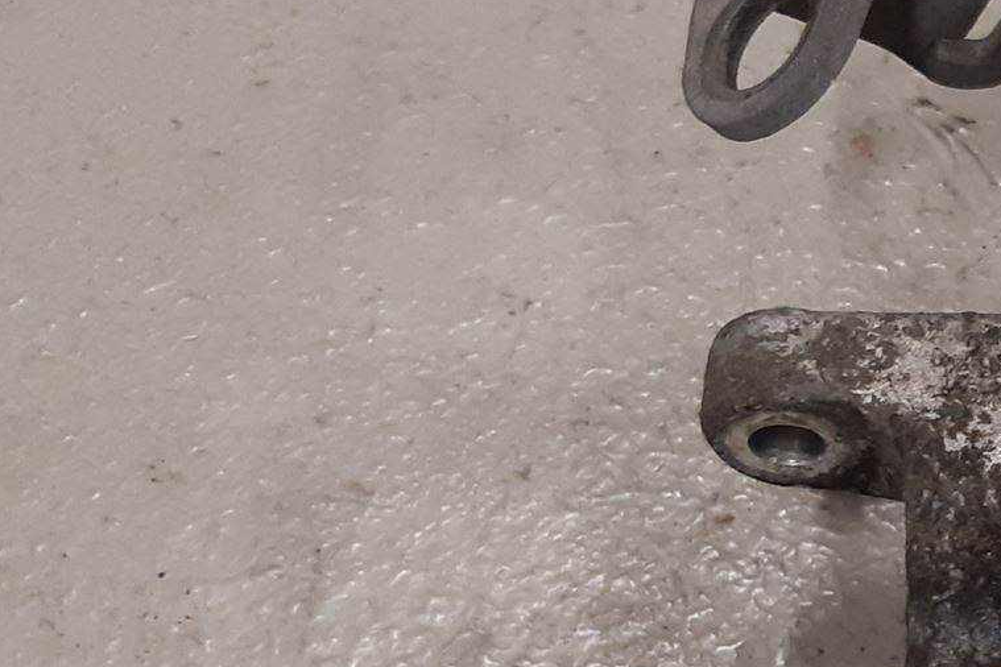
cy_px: 509
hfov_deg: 25.1
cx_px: 1179
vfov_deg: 18.5
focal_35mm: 73
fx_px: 2030
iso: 160
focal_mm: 3.93
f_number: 1.7
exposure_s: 1/50
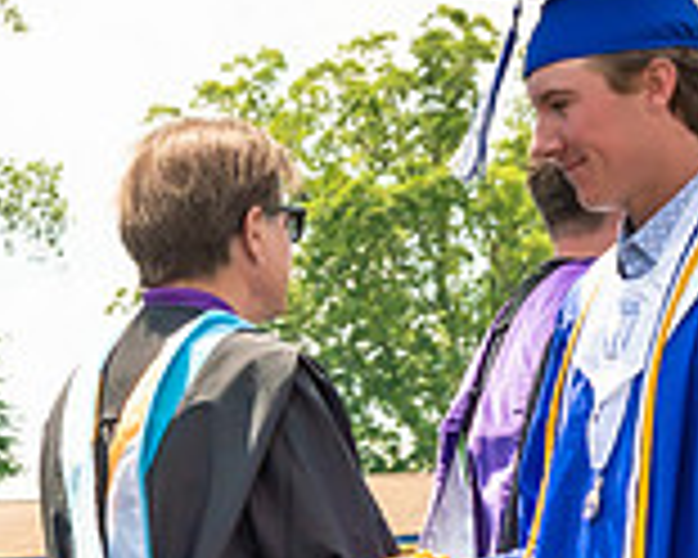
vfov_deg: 6.4
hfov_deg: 7.9
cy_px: 681
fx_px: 4958
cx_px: -350
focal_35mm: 240
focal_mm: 34
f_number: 7.1
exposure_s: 1/800
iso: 200
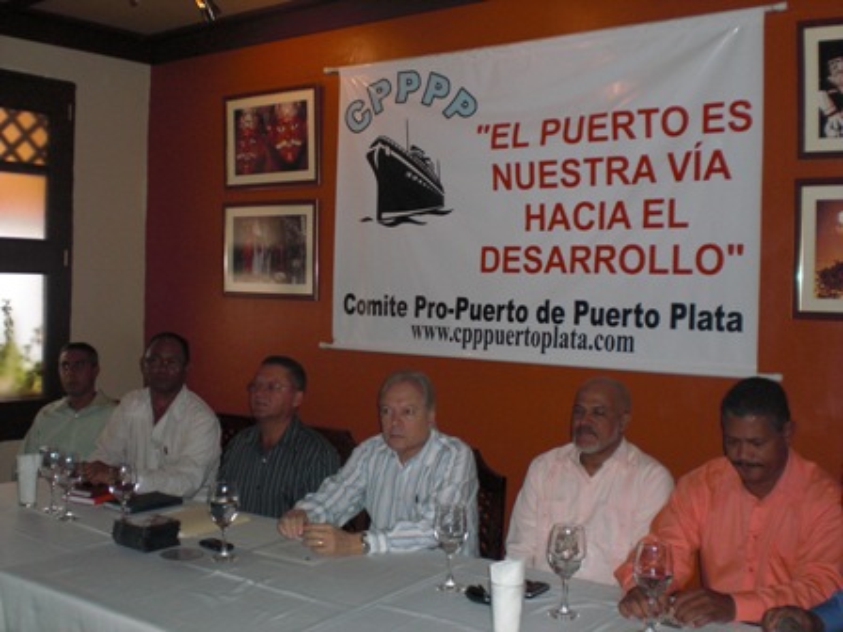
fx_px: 925
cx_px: 422
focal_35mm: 38
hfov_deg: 49.0
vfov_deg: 37.7
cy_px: 316
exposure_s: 1/60
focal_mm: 6.3
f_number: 3.1
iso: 200
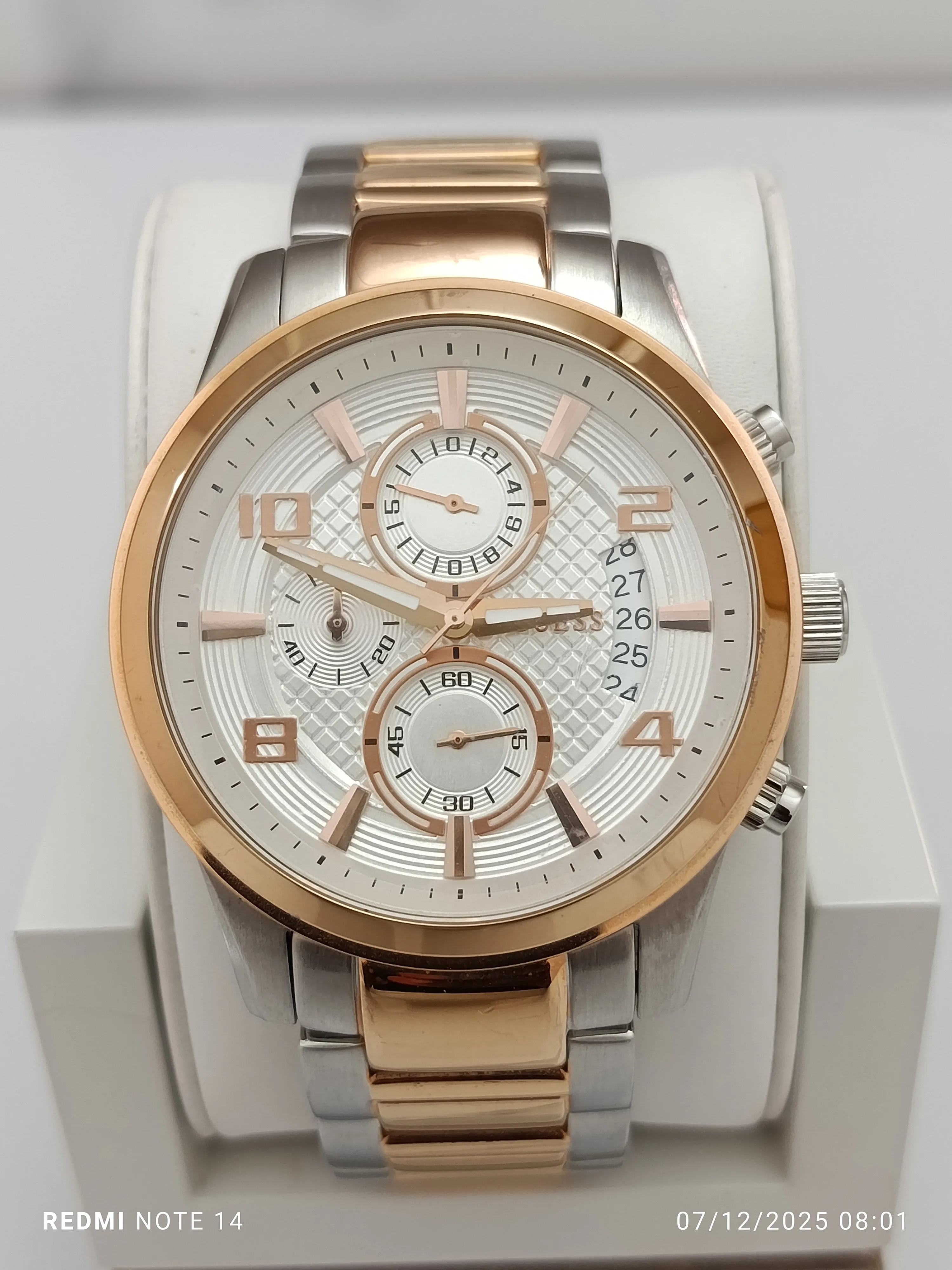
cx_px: 476
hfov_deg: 30.3
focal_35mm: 48
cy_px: 635
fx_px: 1760
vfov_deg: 39.7
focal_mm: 5.24
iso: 252
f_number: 1.7
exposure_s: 1/100
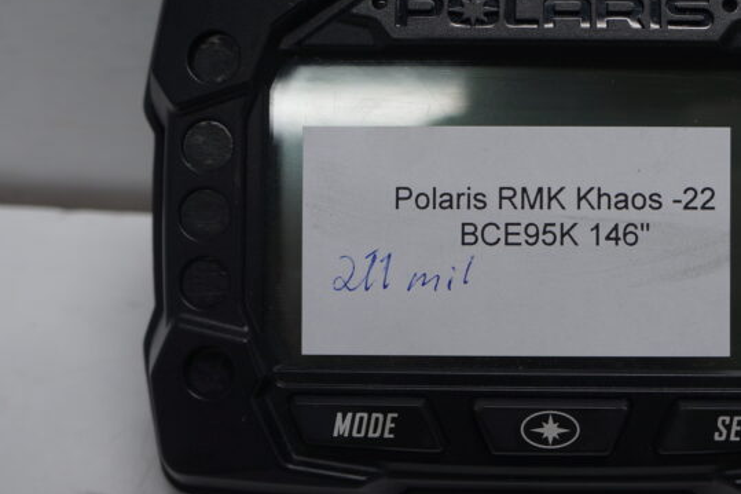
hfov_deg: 34.5
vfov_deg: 23.8
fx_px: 1173
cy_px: 230
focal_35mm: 57
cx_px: 539
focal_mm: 20
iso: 100
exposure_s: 1/100
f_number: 4
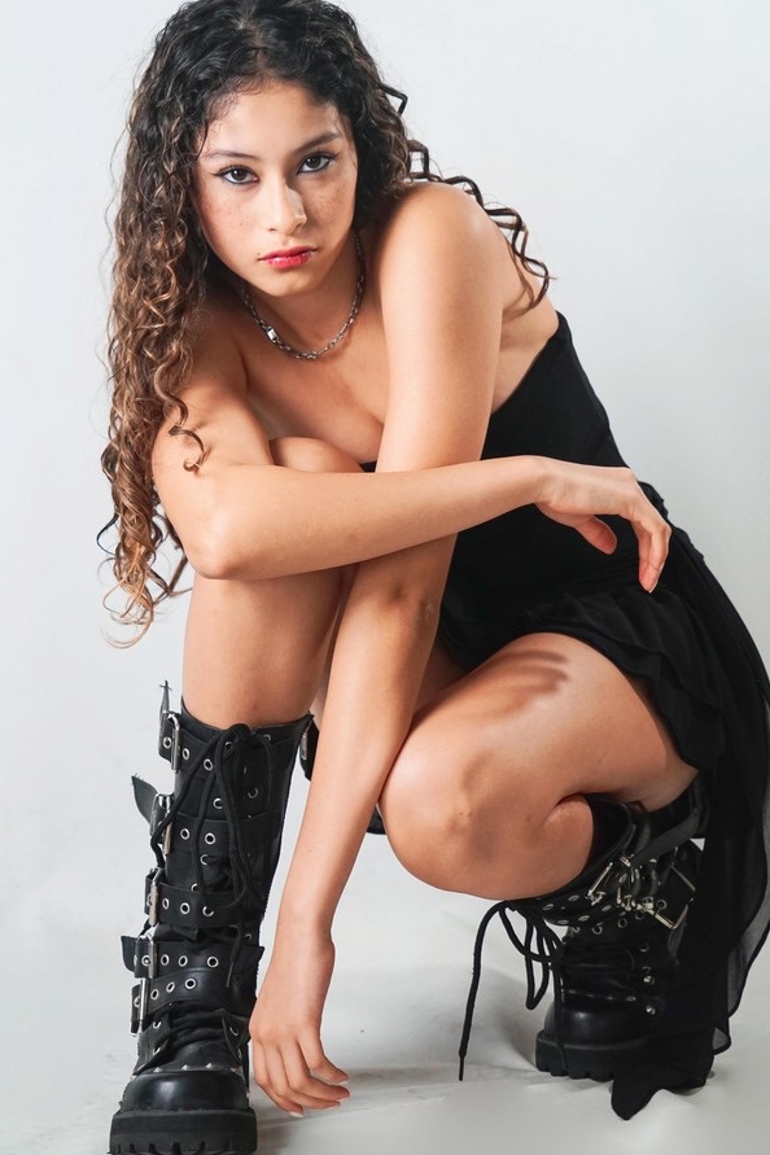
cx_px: 384
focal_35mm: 108
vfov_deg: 18.9
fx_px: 3465
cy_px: 534
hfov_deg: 12.7
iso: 2000
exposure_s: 1/125
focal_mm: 94
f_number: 6.3
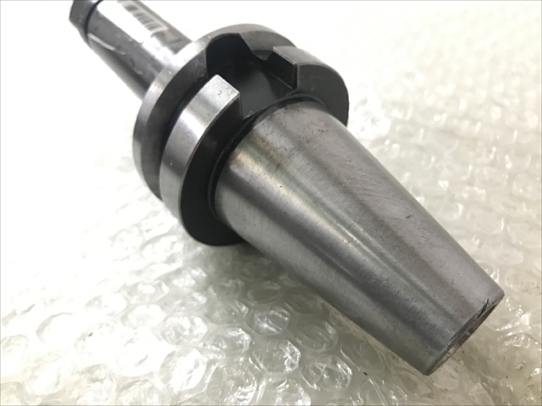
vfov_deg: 49.7
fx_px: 438
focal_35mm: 28
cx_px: 271
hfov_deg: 63.4
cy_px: 203
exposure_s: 1/30
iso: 40
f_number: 1.8
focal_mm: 3.99
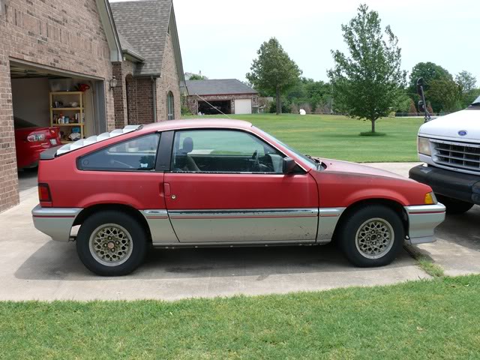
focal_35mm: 36
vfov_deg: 39.7
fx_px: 499
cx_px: 240
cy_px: 180
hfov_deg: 51.4
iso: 100
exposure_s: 1/250
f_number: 5.6
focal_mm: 7.7
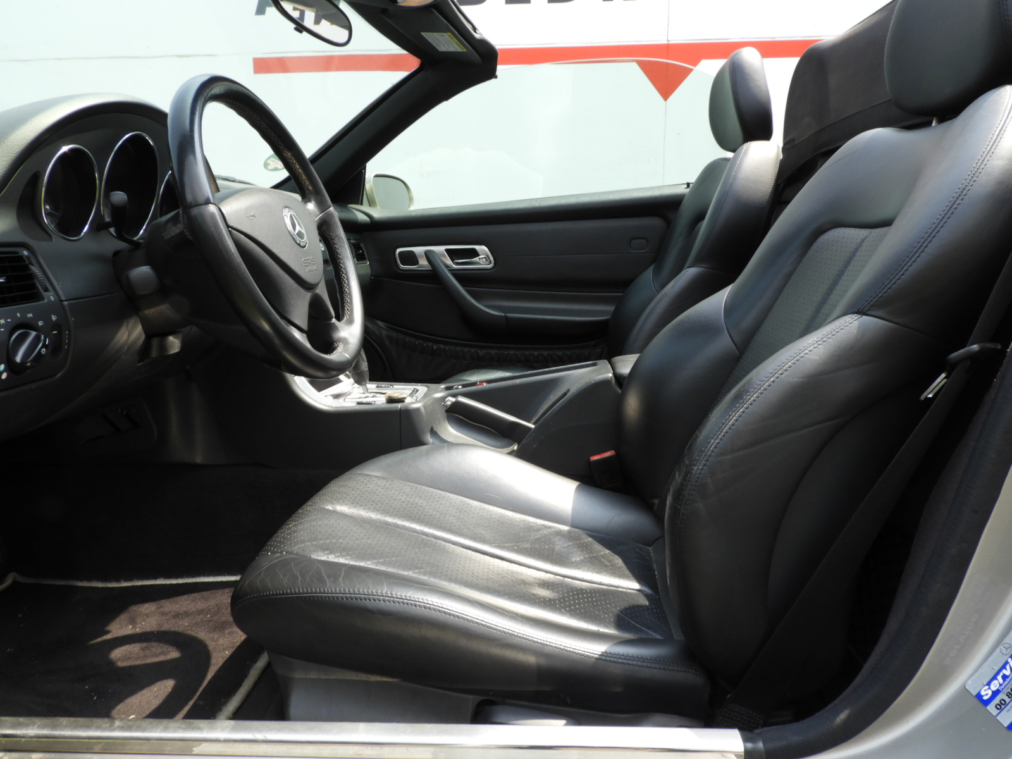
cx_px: 506
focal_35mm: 24
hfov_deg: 71.6
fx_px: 702
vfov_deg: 56.8
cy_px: 380
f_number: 5.3
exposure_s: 1/100
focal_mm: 4.3
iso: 100
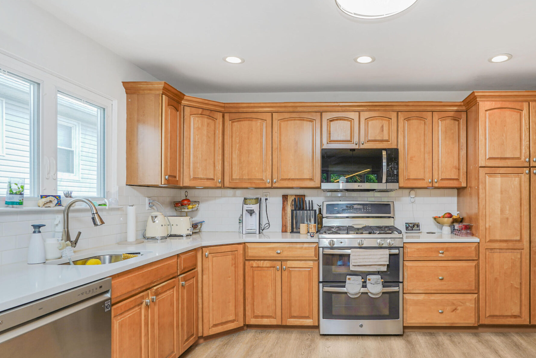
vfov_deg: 55.0
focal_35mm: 23
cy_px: 198
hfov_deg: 74.7
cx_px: 337
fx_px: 342
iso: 64
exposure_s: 1/40
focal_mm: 16
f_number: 4.5
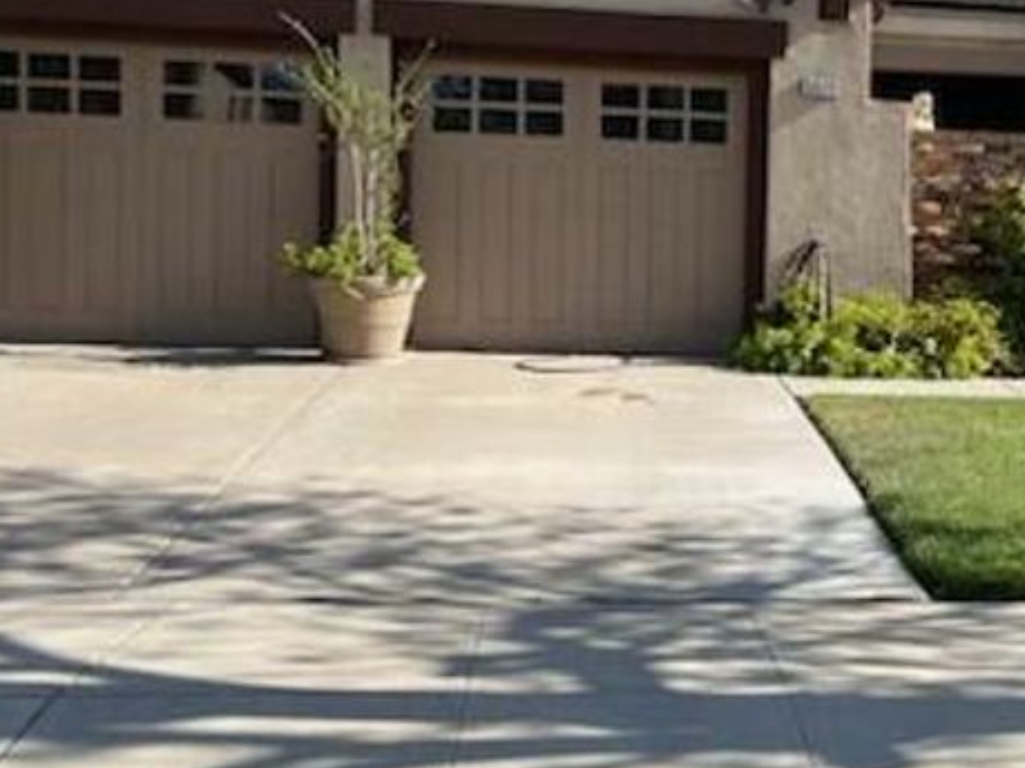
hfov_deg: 31.5
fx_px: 1717
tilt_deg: -3.6
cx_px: 940
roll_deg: -1.2
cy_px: 333
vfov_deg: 25.2
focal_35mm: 58
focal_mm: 5.1
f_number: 1.6
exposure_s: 1/2137
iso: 50
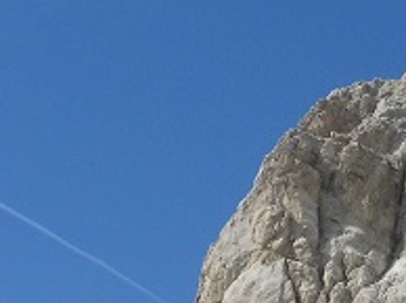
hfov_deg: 10.2
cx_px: 190
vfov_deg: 7.6
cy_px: 286
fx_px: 2284
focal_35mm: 195
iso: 100
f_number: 5
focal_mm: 6.9
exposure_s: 1/800
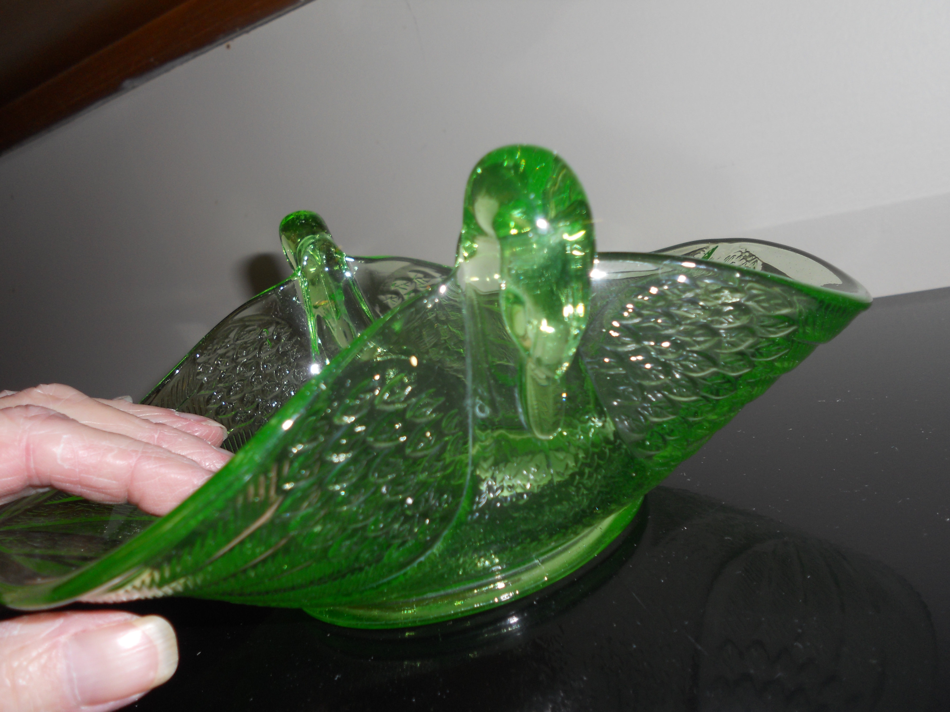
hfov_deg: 56.8
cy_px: 356
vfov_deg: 44.2
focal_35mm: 32
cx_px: 475
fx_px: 878
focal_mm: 5.8
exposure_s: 1/25
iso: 80
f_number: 8.8
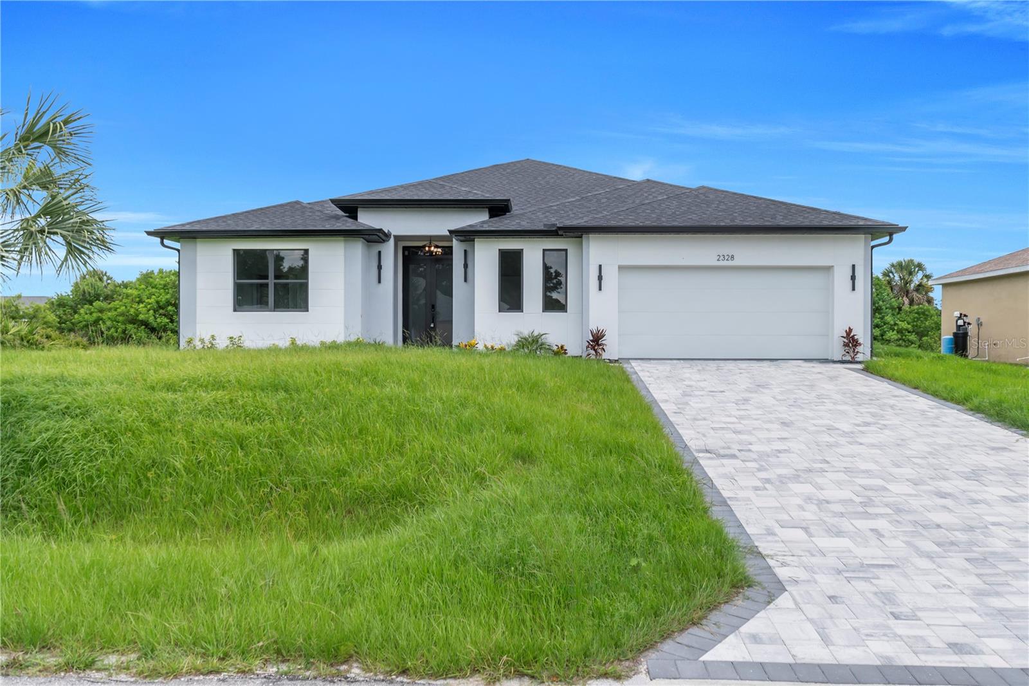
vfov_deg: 43.6
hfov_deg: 61.9
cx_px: 514
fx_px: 857
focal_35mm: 30
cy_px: 343
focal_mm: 20
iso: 100
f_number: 8
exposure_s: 1/250
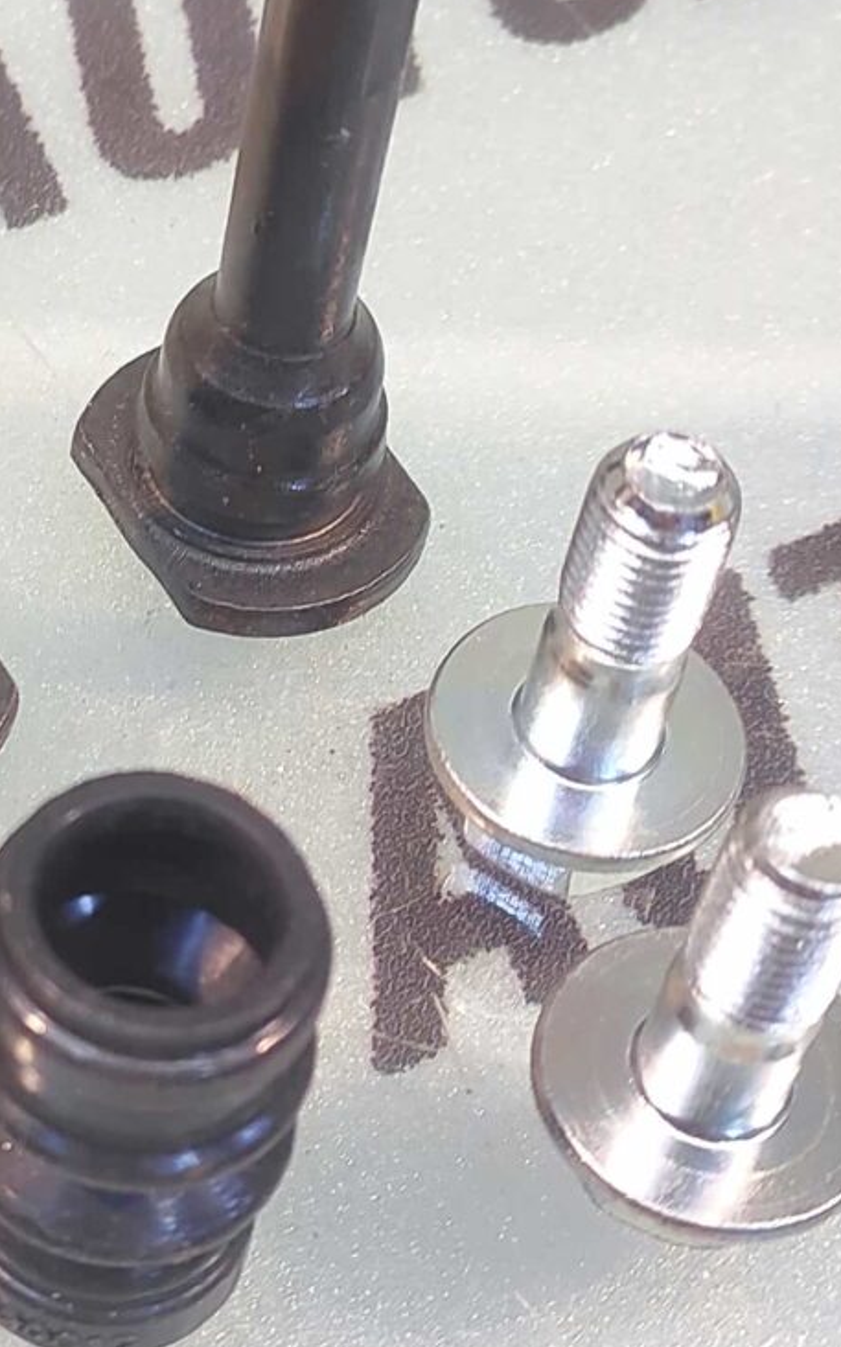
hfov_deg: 19.7
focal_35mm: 63
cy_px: 535
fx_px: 2312
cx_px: -96
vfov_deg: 32.4
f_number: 1.79
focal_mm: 4.74
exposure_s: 1/33
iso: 271
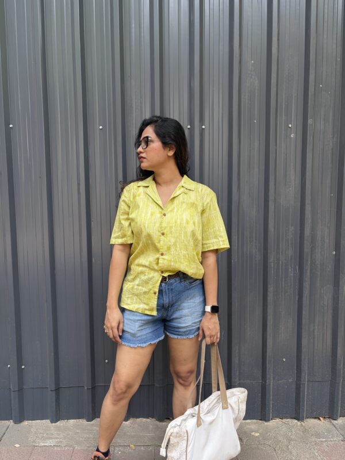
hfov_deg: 53.1
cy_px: 230
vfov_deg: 67.3
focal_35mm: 26
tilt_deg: -4.4
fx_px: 346
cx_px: 172
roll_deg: +0.8
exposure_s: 1/154
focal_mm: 5.96
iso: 32
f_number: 1.6
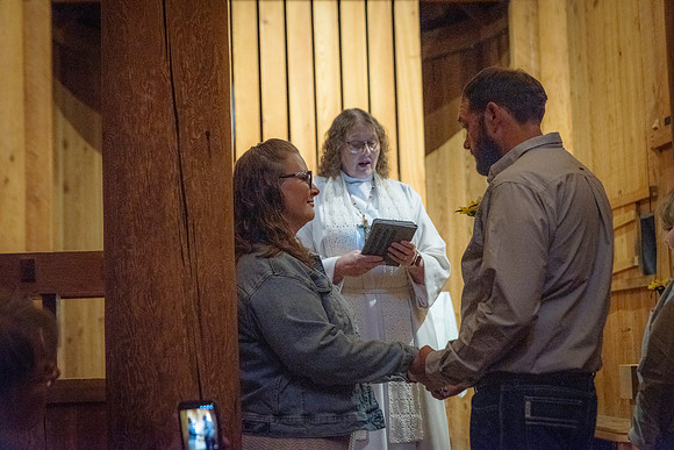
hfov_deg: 28.8
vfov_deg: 19.5
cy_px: 225
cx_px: 337
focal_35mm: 70
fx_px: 1311
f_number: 4
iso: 5000
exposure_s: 1/125
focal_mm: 70
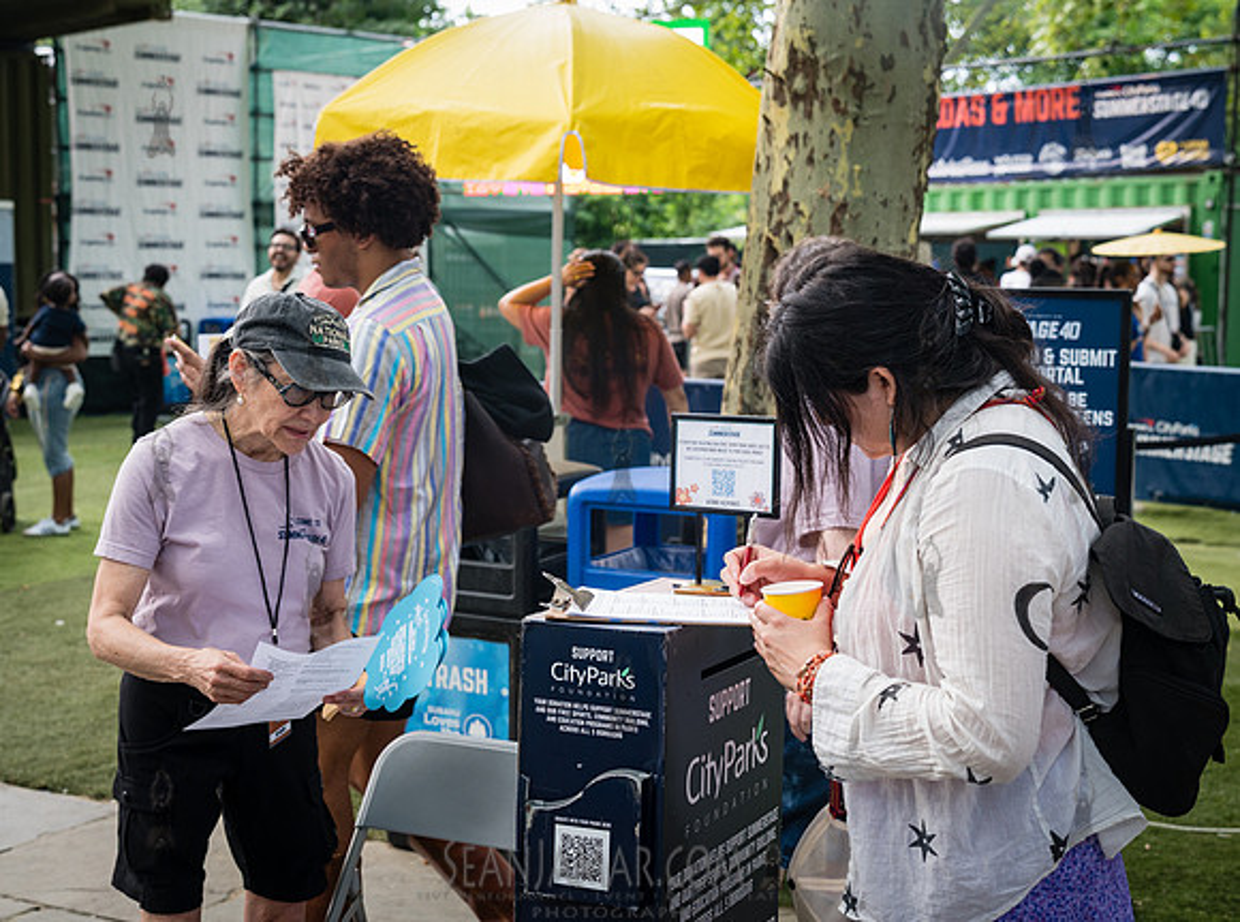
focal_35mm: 52
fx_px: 1860
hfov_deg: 36.8
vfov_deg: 27.8
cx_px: 526
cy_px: 447
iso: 640
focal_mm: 45
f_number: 4.5
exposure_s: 1/160
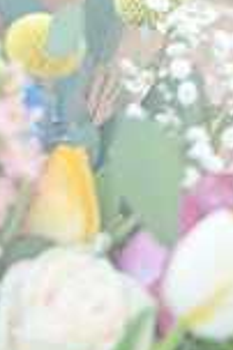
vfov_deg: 4.0
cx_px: -67
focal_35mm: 518
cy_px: -60
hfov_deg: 2.6
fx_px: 5040
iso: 640
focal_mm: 175
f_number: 3.5
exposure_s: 1/1250
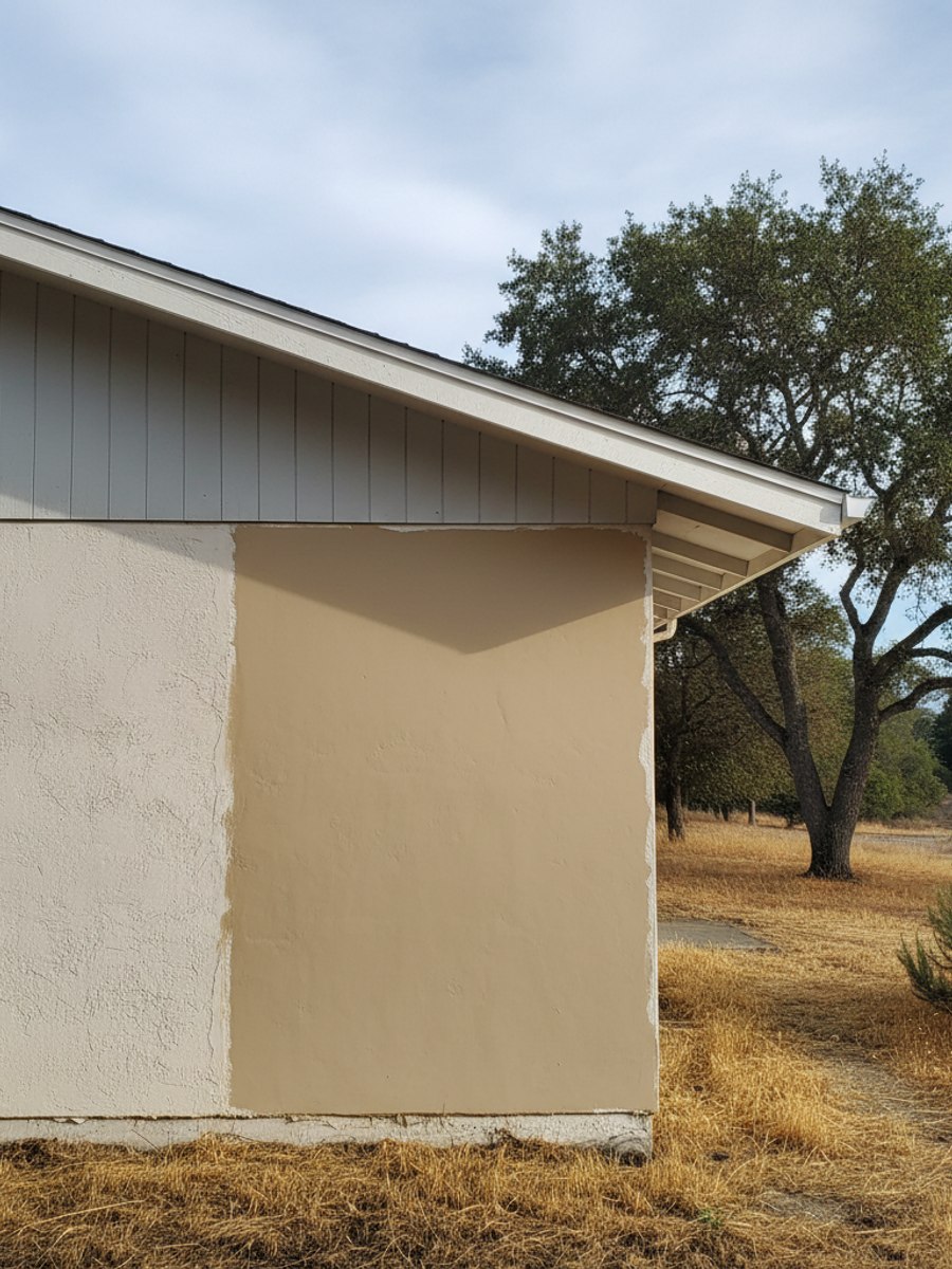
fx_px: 953
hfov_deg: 53.1
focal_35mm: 26
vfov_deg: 67.3
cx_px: 476
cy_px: 634
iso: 1171
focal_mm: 5.7
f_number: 1.5
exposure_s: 1/392
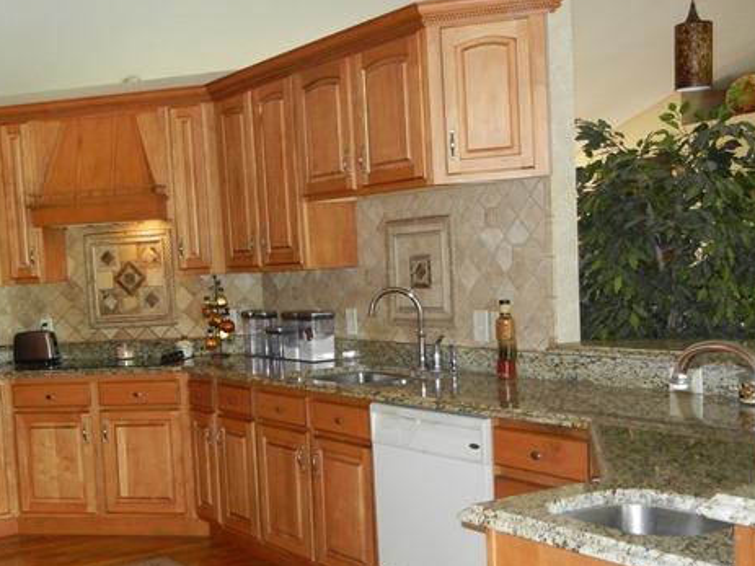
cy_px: 365
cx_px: 253
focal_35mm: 47
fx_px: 1025
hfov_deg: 40.0
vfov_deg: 30.7
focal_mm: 6.2
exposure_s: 1/30
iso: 619
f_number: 3.6
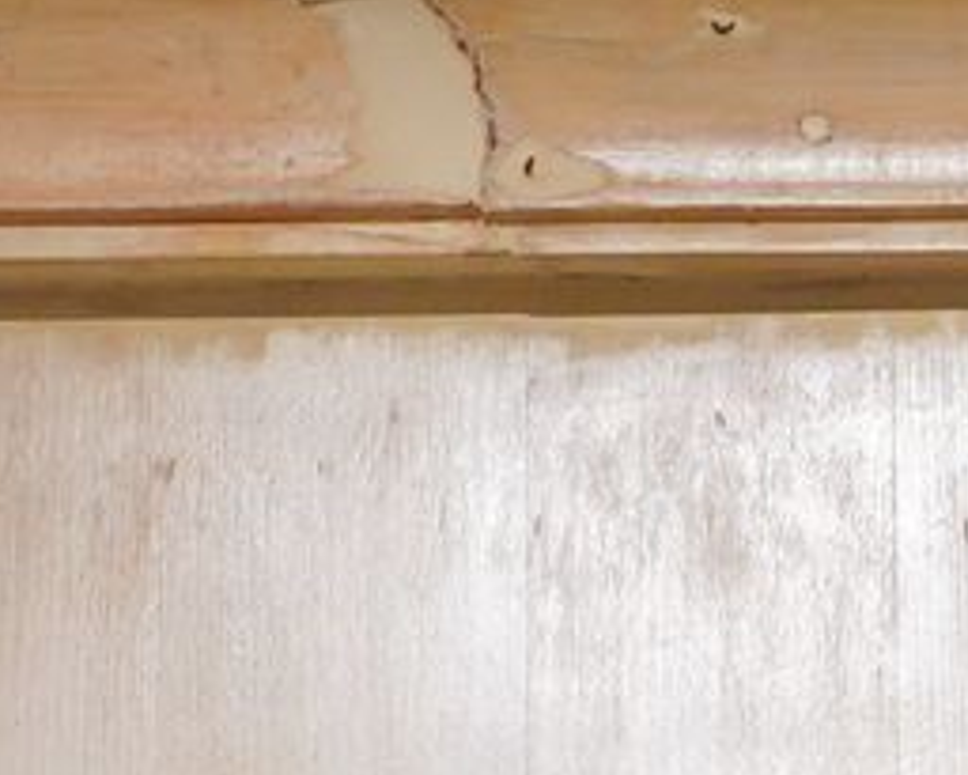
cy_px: 677
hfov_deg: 10.2
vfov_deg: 8.8
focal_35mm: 176
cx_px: 1891
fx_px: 5044
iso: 800
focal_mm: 24
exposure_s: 1/100
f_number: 5.6
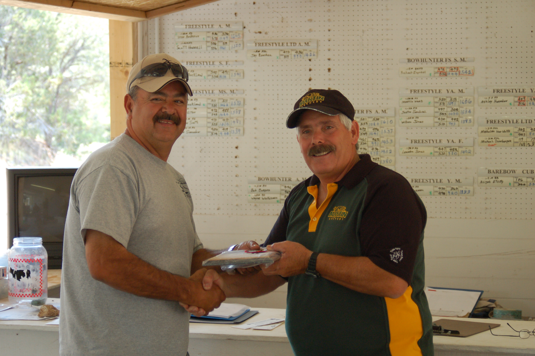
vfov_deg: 15.2
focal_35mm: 90
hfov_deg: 22.6
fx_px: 1336
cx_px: 268
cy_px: 178
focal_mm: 60
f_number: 4.8
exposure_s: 1/125
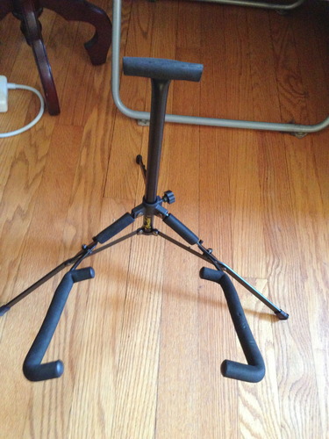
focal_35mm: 33
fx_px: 418
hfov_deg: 42.9
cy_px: 220
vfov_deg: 55.4
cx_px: 164
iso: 500
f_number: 2.4
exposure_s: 1/15
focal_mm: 4.13
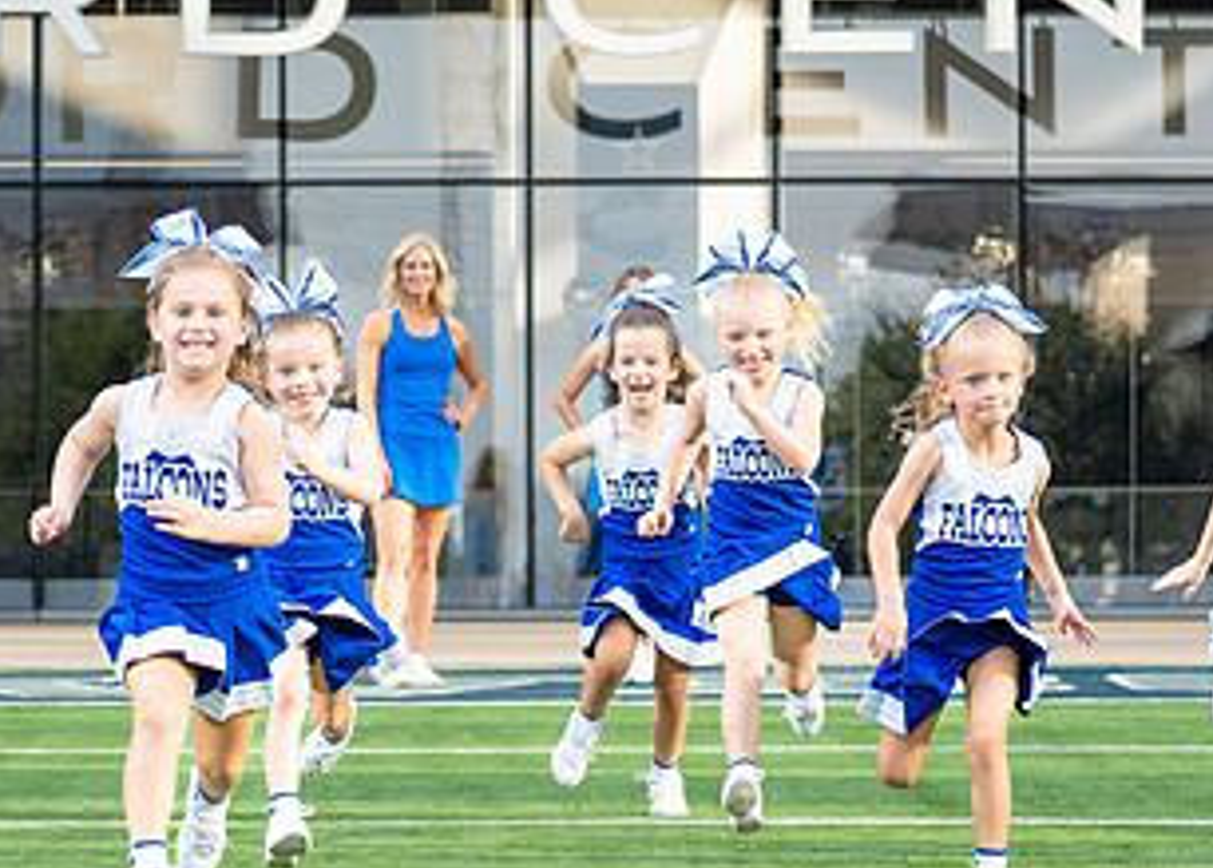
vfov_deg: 7.1
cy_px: 678
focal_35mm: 202
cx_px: 520
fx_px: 6964
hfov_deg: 10.0
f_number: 2.8
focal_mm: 50
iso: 125
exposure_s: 1/1000
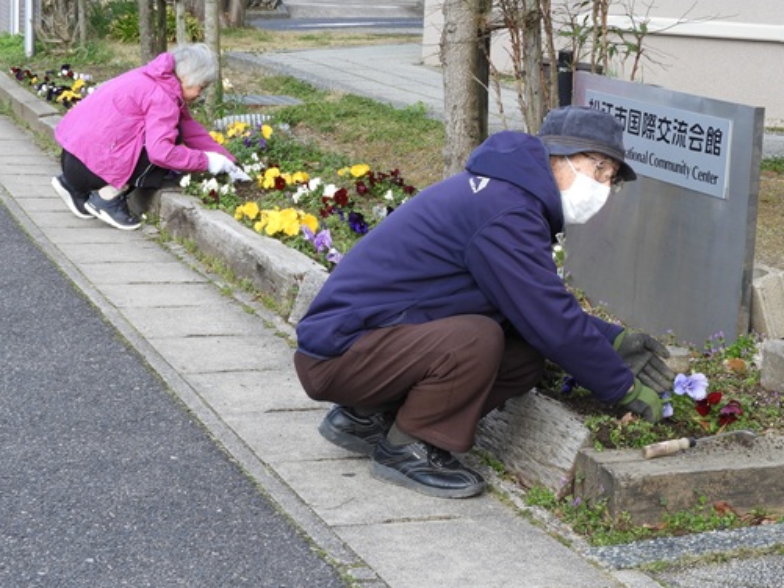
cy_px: 286
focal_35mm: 83
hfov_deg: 23.6
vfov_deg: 17.8
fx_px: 1880
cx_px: 397
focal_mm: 11.6
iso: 100
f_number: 4.2
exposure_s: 1/200
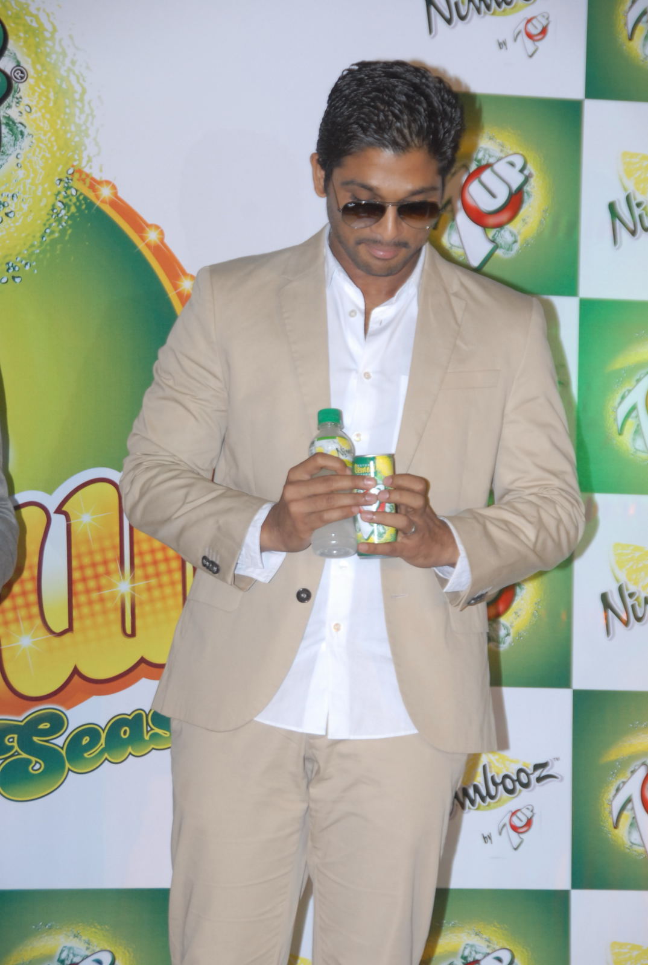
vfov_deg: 14.4
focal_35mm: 142
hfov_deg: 9.7
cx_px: 324
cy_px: 482
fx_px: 3829
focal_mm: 95
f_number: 6.3
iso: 500
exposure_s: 1/100
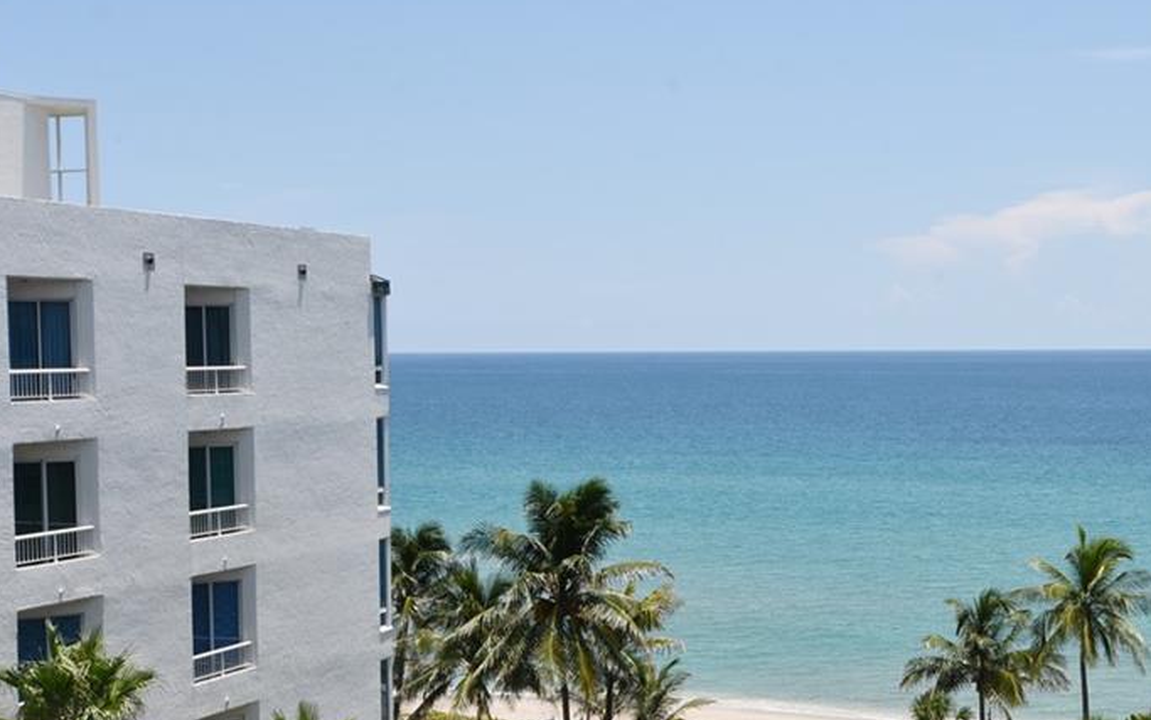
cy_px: 418
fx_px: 1725
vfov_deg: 23.5
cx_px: 849
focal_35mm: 55
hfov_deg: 36.1
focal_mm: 24
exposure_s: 1/250
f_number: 14
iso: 200
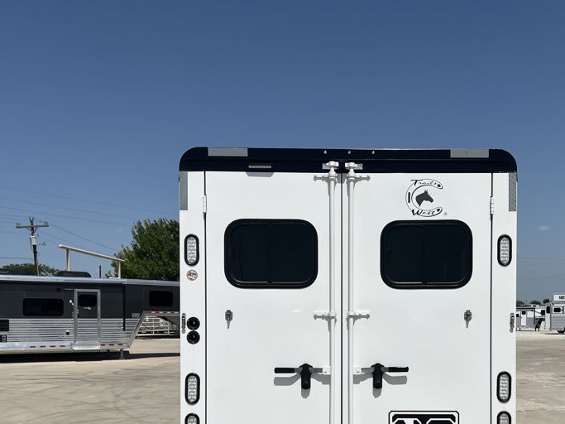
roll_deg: +2.4
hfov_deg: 47.3
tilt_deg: -0.6
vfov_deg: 36.0
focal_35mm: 39
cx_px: 362
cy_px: 313
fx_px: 636
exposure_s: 1/12658
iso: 50
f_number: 1.5
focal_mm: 5.7
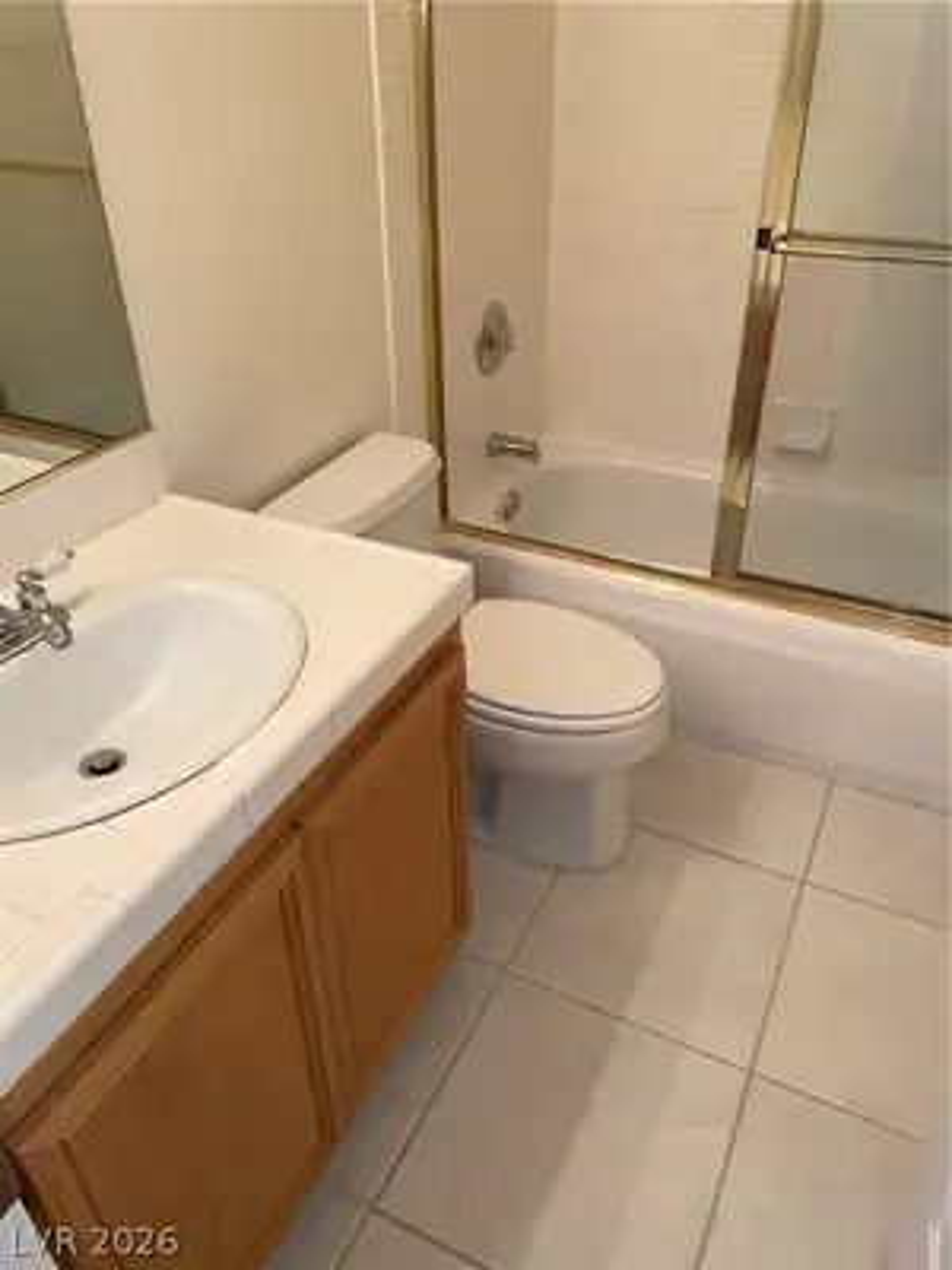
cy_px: 635
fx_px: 953
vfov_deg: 67.3
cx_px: 476
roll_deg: +0.5
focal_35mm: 26
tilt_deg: -32.2
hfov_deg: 53.1
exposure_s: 1/37
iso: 32
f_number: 1.6
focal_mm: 4.2
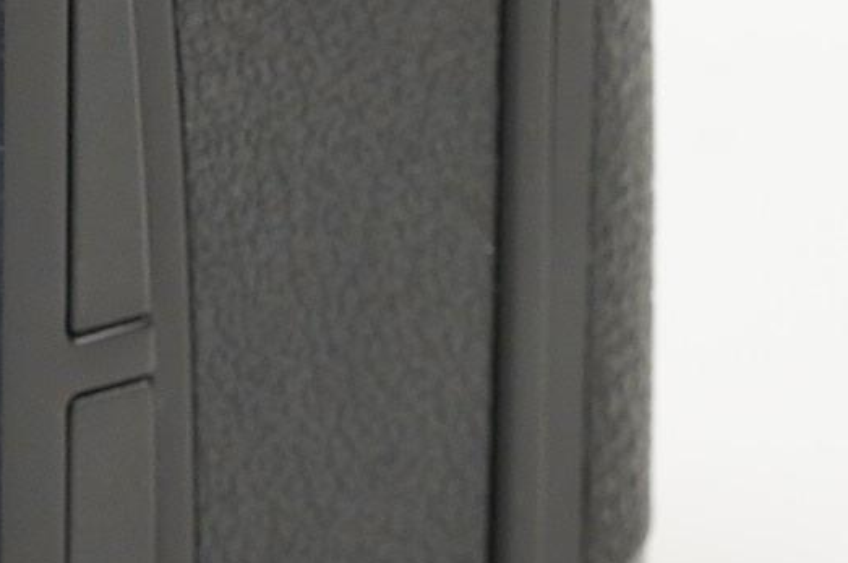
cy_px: 37
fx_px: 12183
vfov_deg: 2.6
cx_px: -618
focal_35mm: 518
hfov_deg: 4.0
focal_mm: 90
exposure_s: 1/10
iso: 1000
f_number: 11
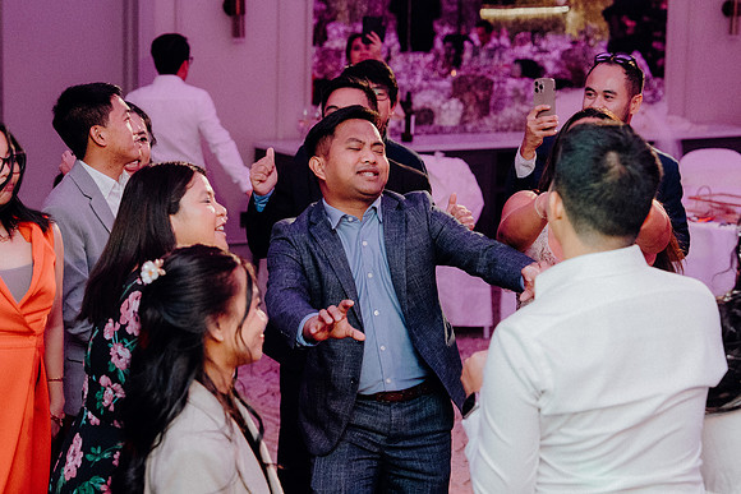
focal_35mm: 93
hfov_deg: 21.9
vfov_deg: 14.7
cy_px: 247
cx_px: 370
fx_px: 1915
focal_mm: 62
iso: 3200
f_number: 3.5
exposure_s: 1/160
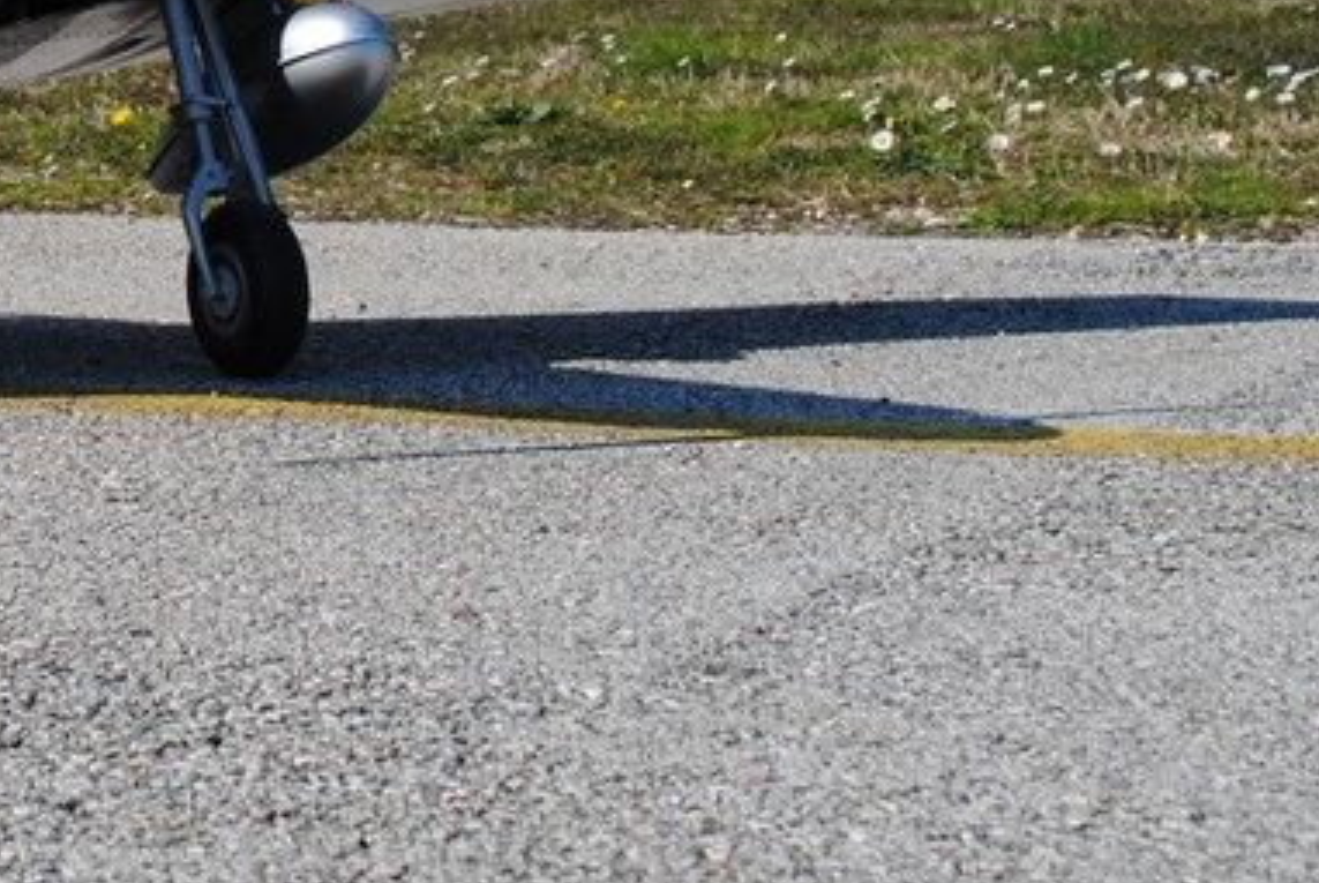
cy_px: -130
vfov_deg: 11.2
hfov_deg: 16.1
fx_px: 4438
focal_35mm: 121
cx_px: -370
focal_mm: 30
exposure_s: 1/250
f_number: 8
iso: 100
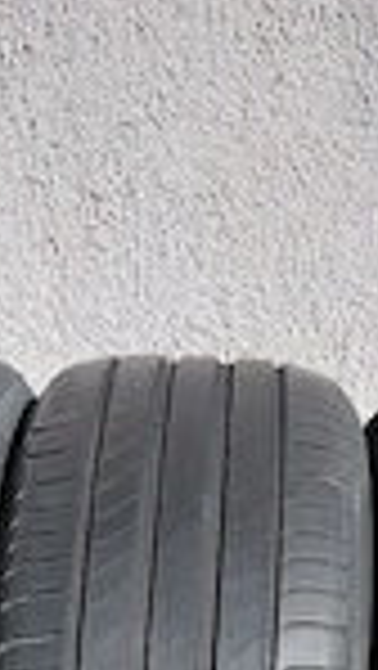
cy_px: 818
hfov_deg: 16.6
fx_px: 1299
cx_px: 171
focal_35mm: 73
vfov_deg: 25.7
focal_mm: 4.69
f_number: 1.8
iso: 50
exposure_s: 1/1667
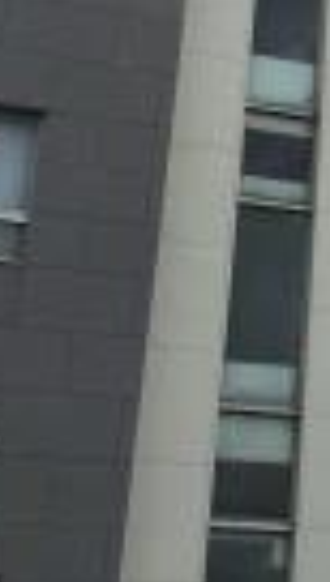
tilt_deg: +30.8
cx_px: 656
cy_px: -43
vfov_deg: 19.7
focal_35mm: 104
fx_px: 1610
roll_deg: +2.1
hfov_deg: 10.7
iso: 32
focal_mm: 4.15
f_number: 2.2
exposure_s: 1/1647
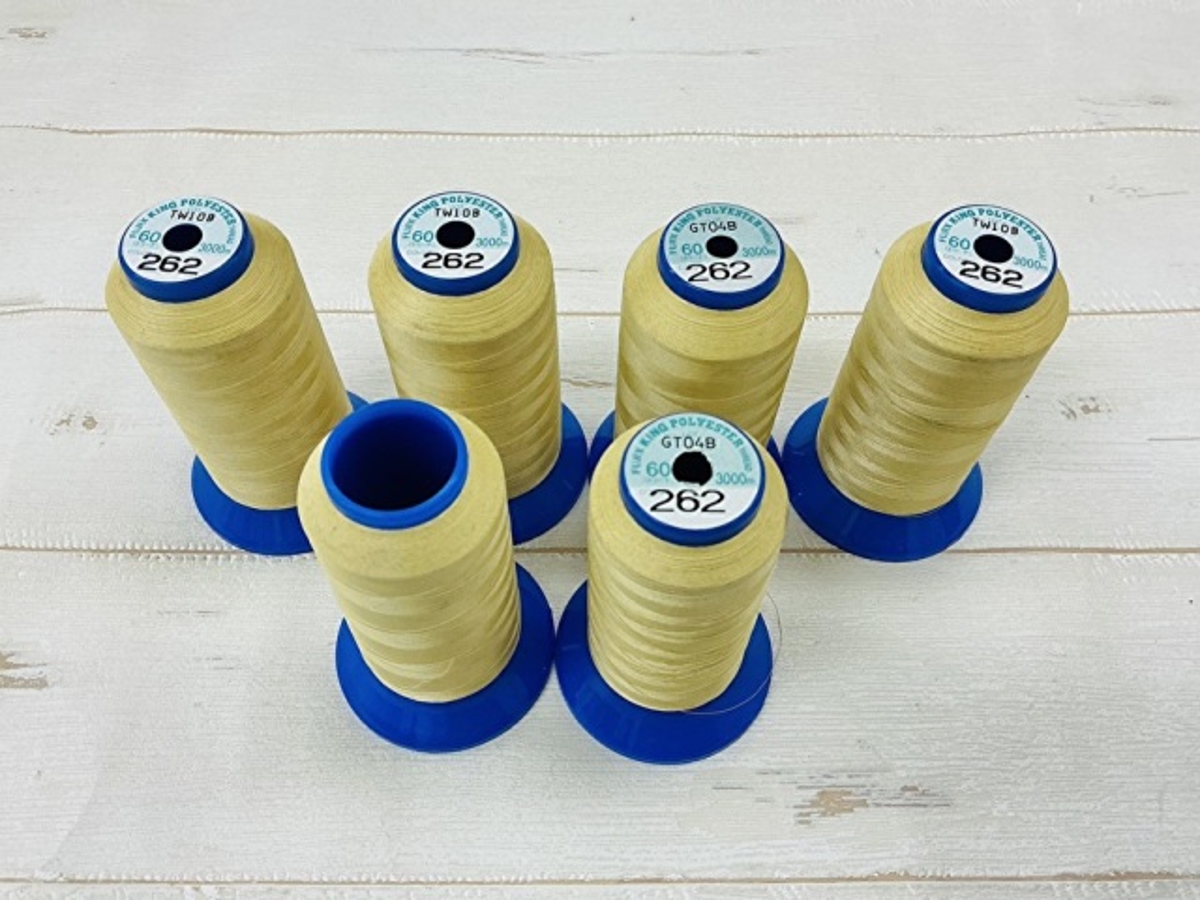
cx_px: 600
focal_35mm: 29
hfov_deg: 61.7
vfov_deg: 48.2
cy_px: 450
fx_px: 1005
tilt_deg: -57.5
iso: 64
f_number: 1.8
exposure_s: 1/60
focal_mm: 3
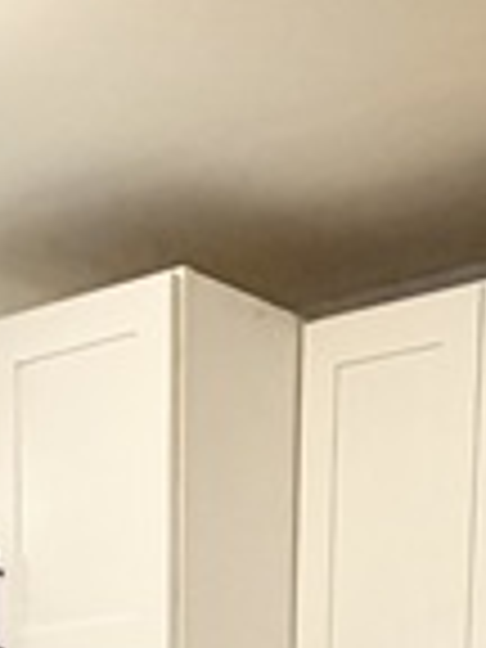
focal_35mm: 105
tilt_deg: -11.0
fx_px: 1966
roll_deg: -2.1
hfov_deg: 14.0
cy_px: 1364
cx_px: 400
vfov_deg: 14.7
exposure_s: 1/120
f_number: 2.2
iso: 250
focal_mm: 2.22
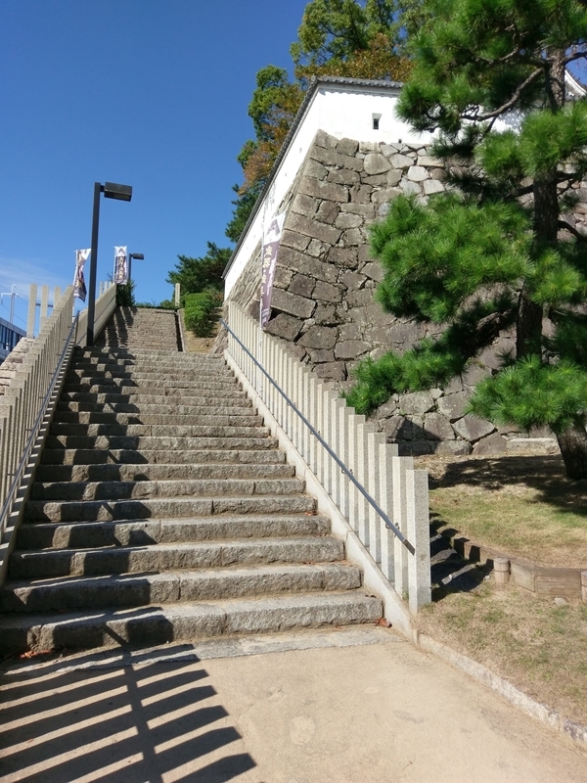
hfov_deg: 53.1
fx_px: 588
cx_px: 294
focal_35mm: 26
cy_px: 392
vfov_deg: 67.3
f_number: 1.8
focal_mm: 4.58
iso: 100
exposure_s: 1/2595
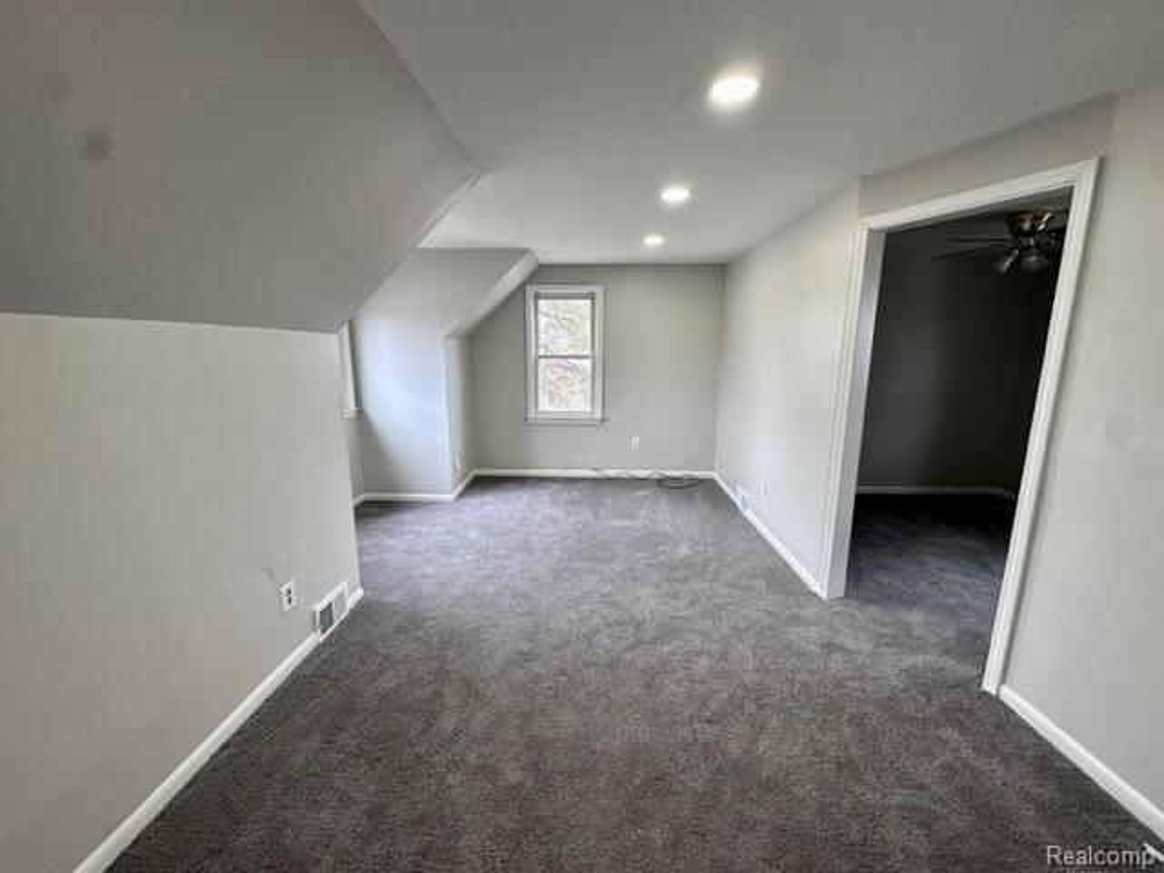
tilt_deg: -11.2
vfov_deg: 85.7
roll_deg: +0.0
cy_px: 436
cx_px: 582
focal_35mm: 14
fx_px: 471
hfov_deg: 102.1
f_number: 2.2
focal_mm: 2.22
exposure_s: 1/120
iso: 160
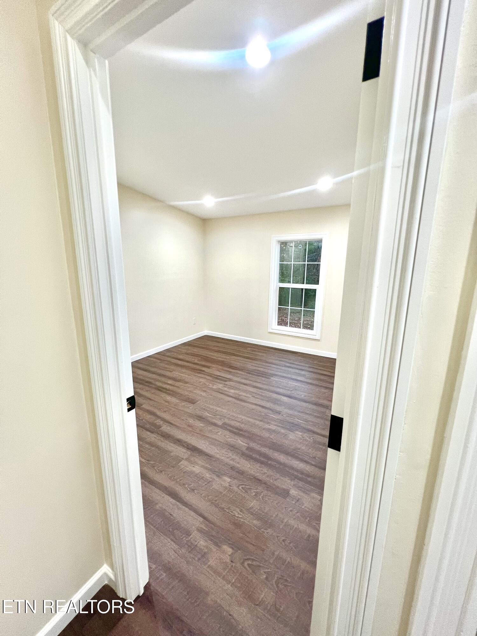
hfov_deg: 89.9
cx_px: 238
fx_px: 239
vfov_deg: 106.2
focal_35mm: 13
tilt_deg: -11.7
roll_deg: -0.3
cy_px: 318
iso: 160
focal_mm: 1.57
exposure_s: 1/60
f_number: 1.8
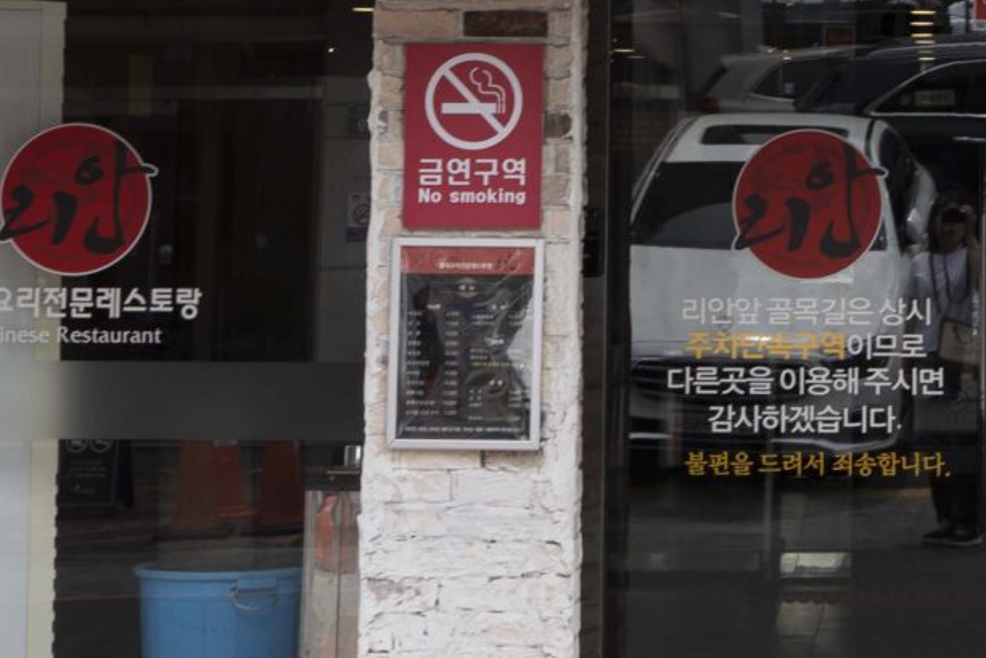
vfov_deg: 11.5
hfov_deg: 17.1
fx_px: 3205
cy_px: -118
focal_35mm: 117
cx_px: 984
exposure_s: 1/125
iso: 100
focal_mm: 28
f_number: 8
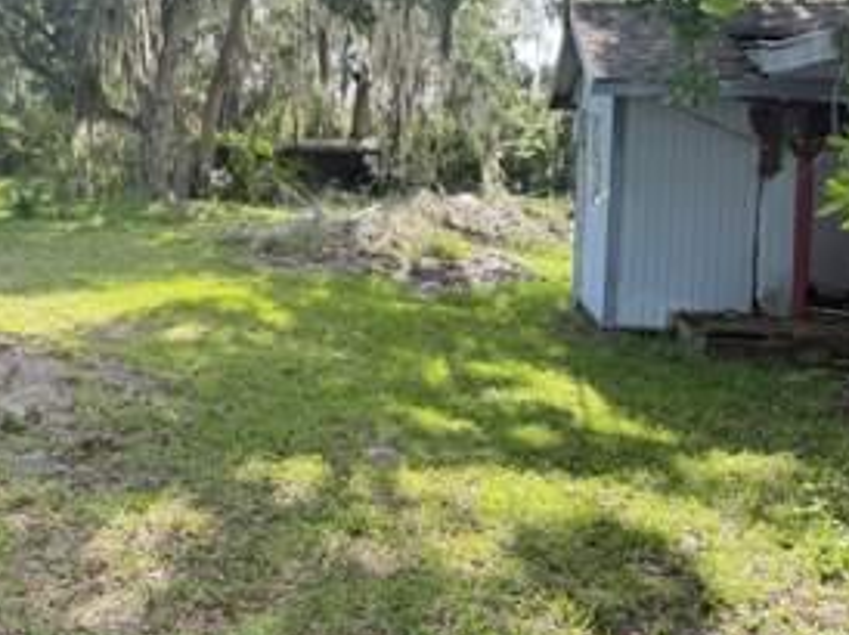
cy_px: 194
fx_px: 1029
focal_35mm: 42
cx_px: 223
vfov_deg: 33.9
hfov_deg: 43.5
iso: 100
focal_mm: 6.76
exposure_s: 1/497
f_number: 1.78
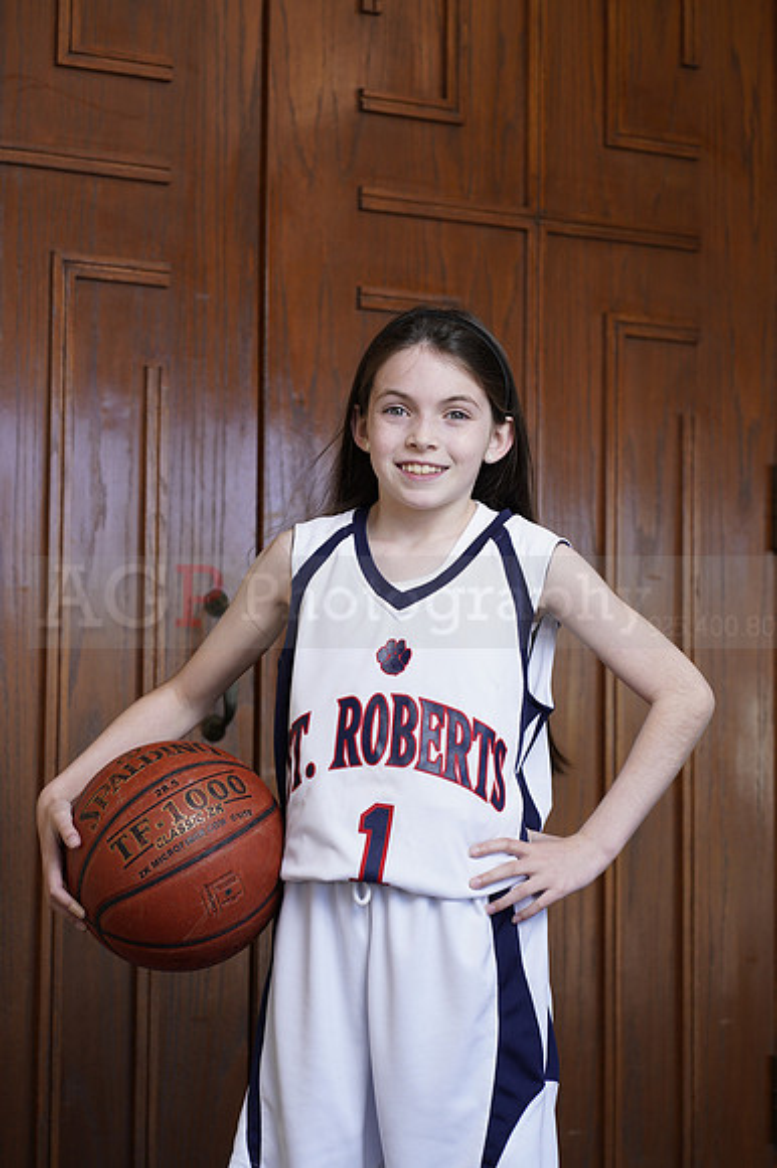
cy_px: 584
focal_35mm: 85
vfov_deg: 23.9
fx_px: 2755
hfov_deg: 16.1
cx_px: 388
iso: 200
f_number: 5.6
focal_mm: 85
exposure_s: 1/125
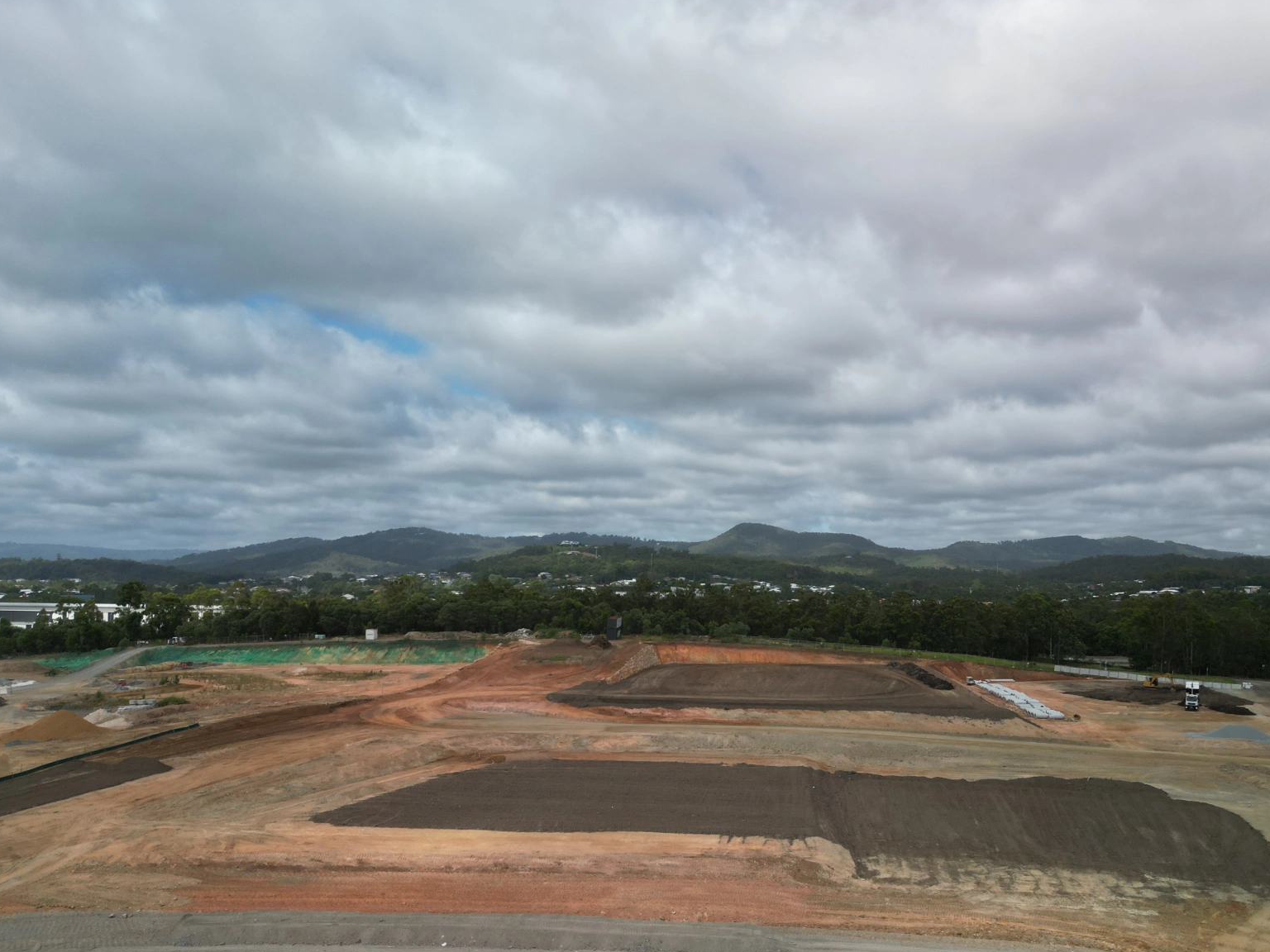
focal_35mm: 30
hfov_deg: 59.5
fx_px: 1101
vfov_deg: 46.5
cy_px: 585
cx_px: 756
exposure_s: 1/2000
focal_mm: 6.72
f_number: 1.7
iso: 110
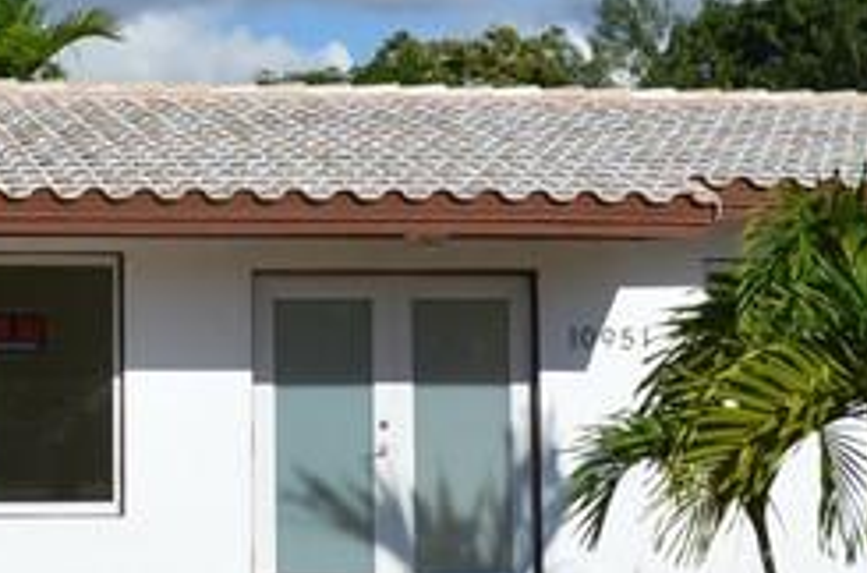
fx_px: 2883
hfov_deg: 16.9
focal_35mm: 120
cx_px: 119
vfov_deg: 11.3
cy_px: 170
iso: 100
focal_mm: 18
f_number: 9
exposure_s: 1/320
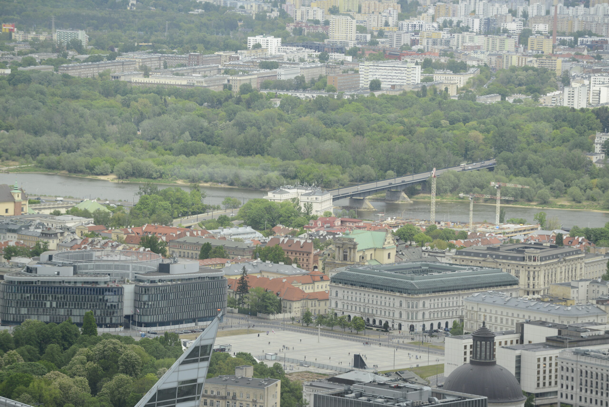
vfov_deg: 6.9
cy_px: 204
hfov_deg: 10.3
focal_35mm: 200
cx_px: 304
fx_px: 3384
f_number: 5.6
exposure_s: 1/1600
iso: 800
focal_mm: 200
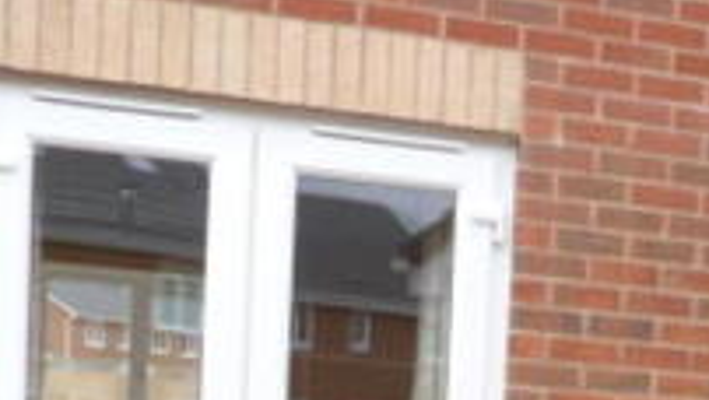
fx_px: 1712
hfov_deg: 22.6
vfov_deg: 12.5
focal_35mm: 91
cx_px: 683
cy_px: 647
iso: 80
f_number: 4
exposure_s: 1/100
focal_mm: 4.1
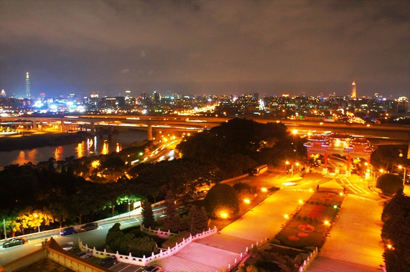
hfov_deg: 67.5
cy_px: 136
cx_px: 205
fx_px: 307
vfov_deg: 47.8
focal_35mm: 27
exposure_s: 1/1.25
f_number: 9
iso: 1600
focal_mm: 18
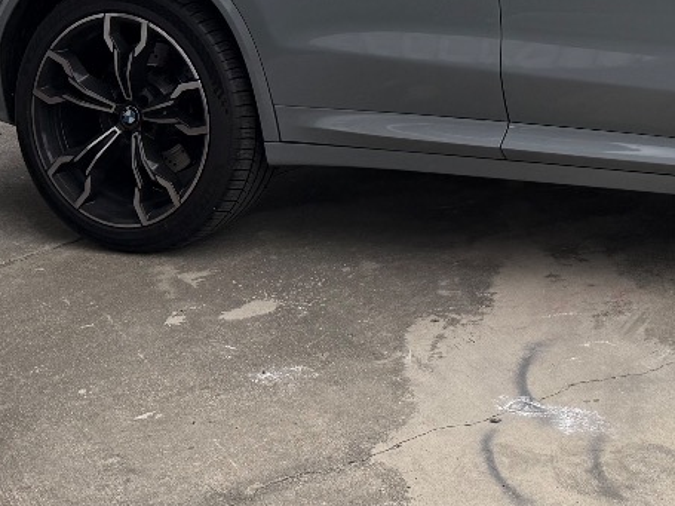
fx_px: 1482
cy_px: -203
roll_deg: +0.6
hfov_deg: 24.1
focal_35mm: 76
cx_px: 725
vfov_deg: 17.8
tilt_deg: -2.2
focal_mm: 6.76
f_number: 1.78
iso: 80
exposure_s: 1/822
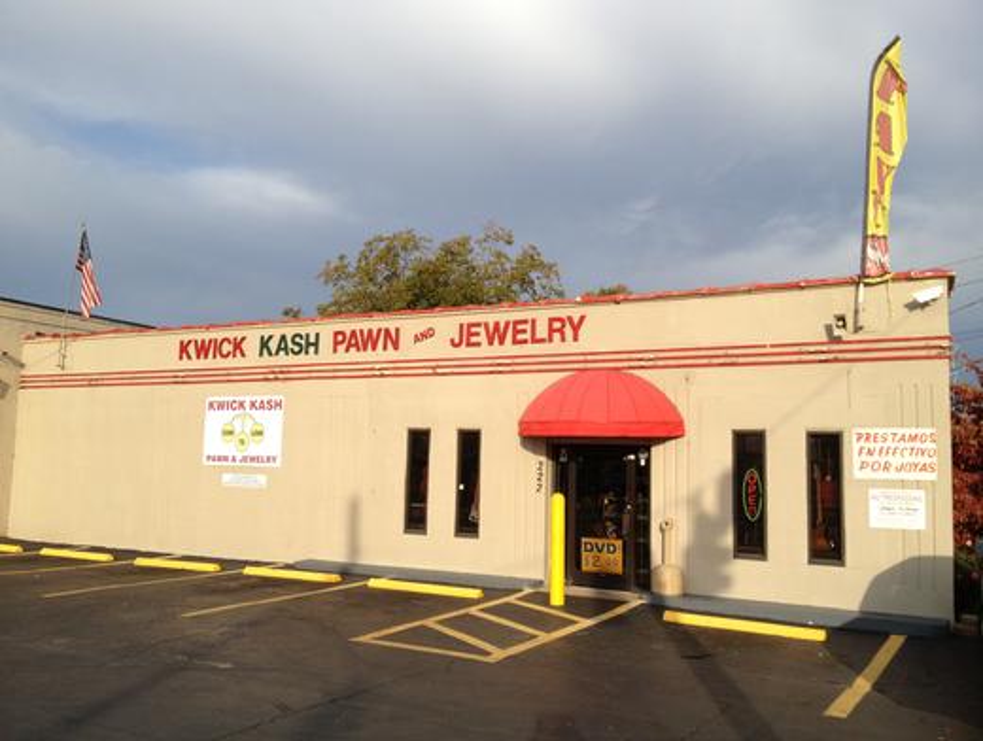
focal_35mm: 35
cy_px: 370
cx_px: 492
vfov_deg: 40.8
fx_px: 996
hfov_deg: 52.5
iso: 64
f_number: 2.4
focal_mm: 4.28
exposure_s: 1/1255
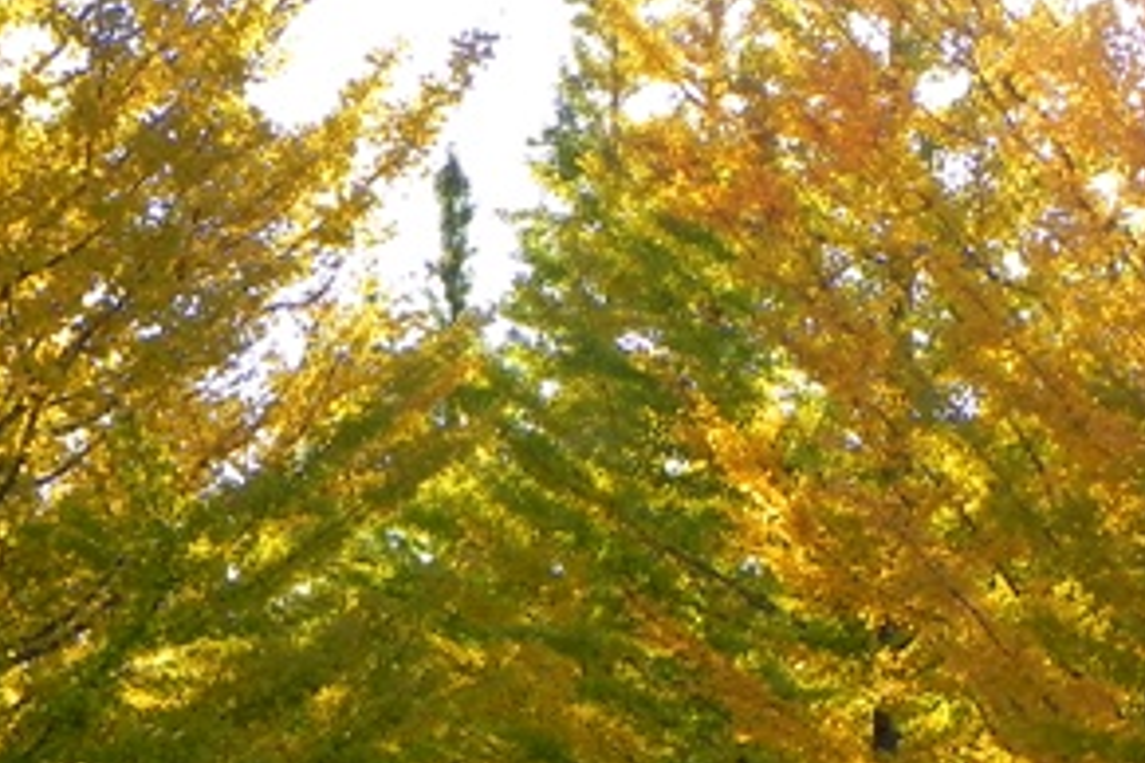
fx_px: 5502
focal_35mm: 173
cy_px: 616
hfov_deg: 11.9
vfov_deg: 7.9
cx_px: 598
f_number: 6.3
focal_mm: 15.1
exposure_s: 1/285
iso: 160
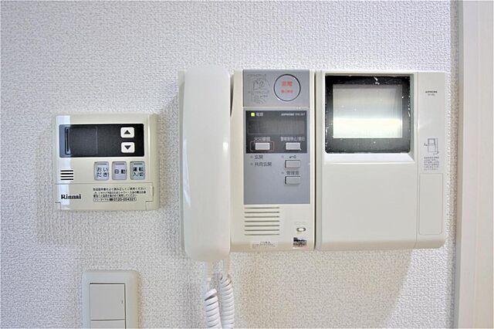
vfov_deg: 56.1
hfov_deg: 77.4
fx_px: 309
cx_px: 247
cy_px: 164
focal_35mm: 22
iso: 250
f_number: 4
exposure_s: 1/30
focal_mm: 15
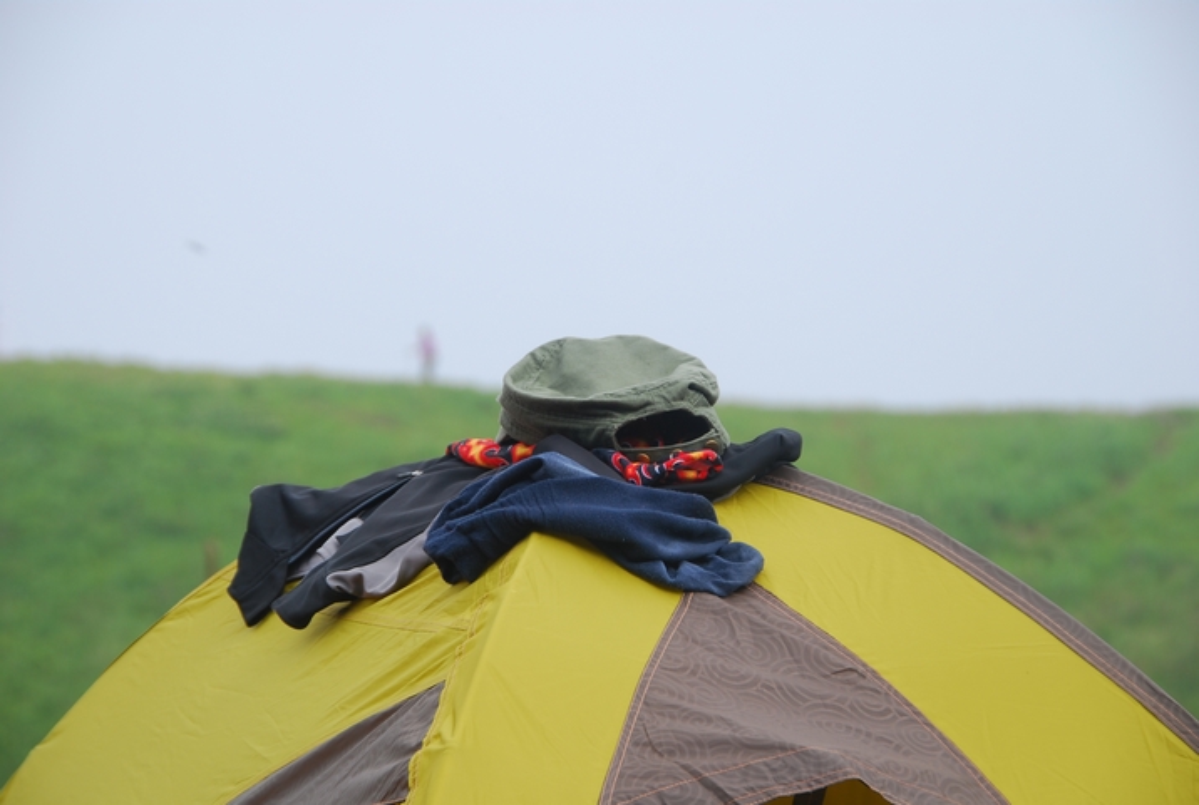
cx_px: 600
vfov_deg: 9.4
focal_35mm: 147
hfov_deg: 13.9
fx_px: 4907
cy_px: 402
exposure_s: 1/160
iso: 100
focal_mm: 98
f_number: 7.1
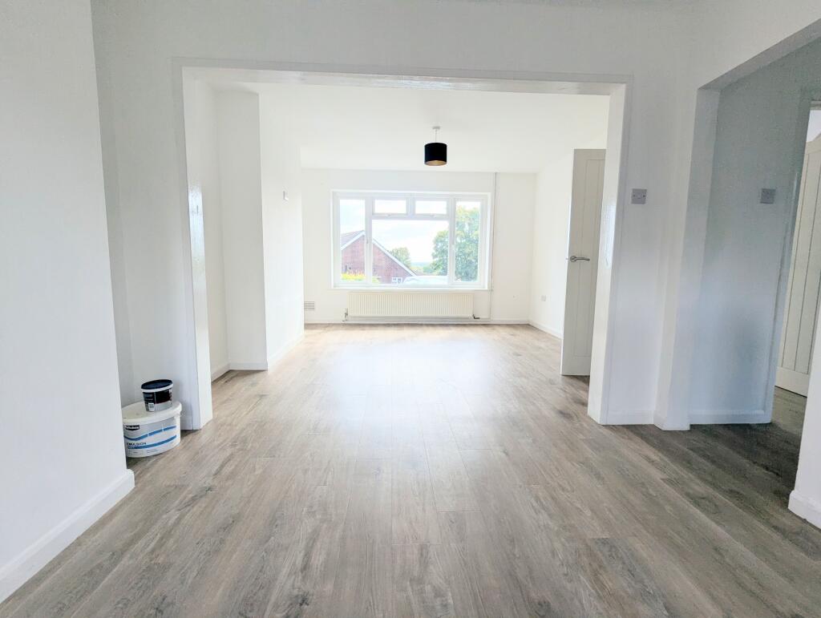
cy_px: 309
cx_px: 410
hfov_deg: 94.4
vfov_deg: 78.2
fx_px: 380
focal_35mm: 16
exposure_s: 1/710
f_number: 2.2
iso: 85
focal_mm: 2.35
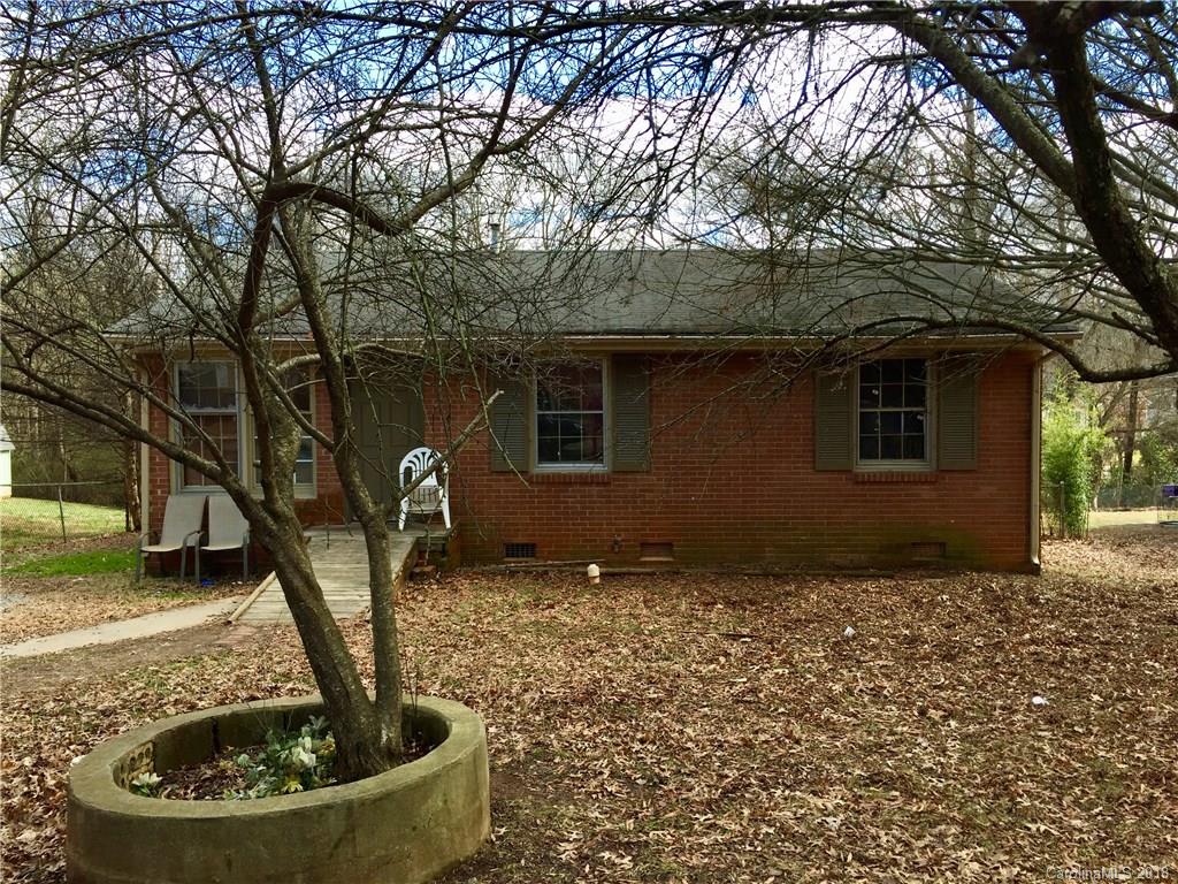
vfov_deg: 48.2
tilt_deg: -2.7
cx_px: 589
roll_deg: +0.7
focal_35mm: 29
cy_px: 442
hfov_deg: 61.7
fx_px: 987
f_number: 2.2
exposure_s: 1/476
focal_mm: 4.15
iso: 32
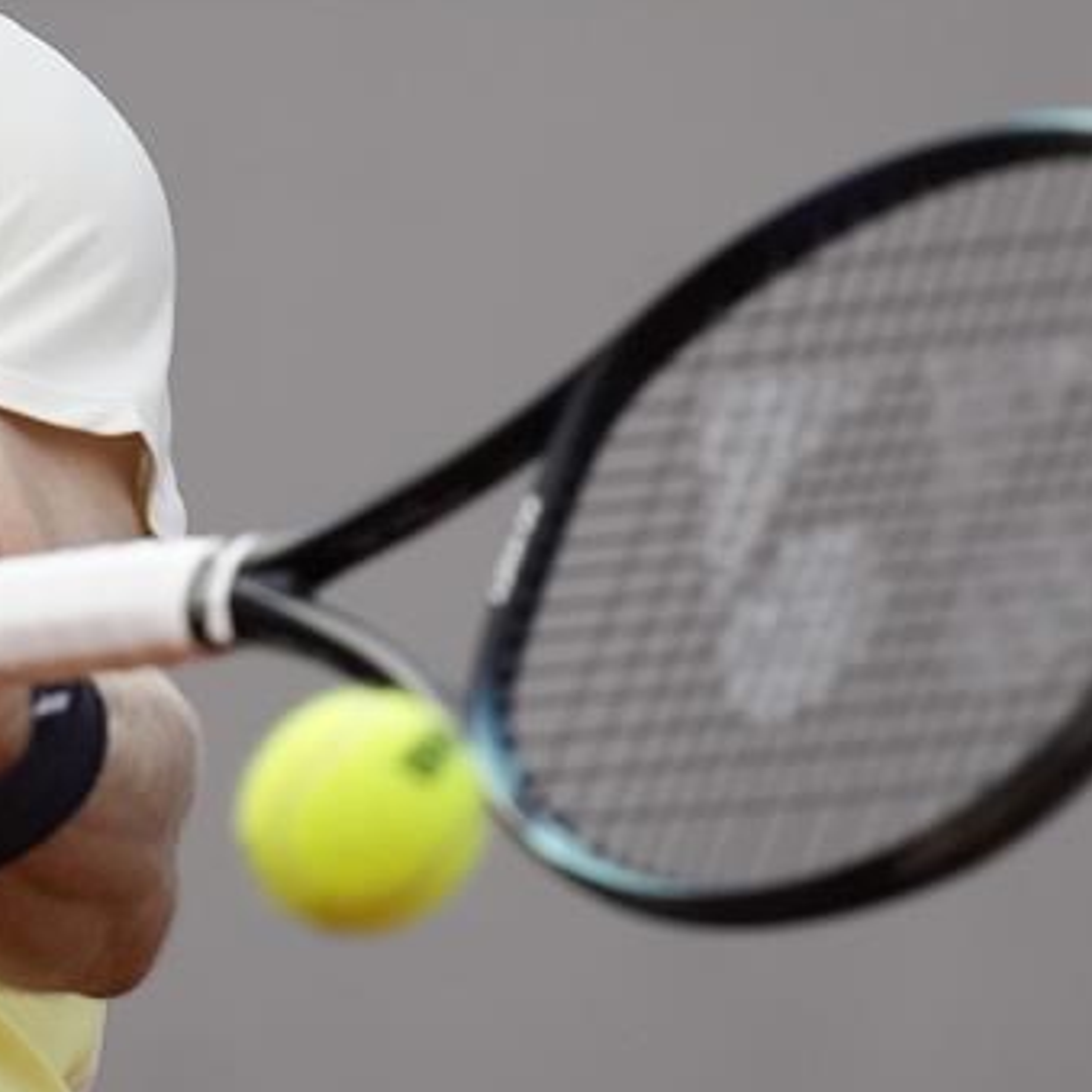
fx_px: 36618
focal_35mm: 1026
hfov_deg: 1.7
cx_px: -280
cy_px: 140
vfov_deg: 1.7
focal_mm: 400
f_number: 2.8
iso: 800
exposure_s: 1/6400
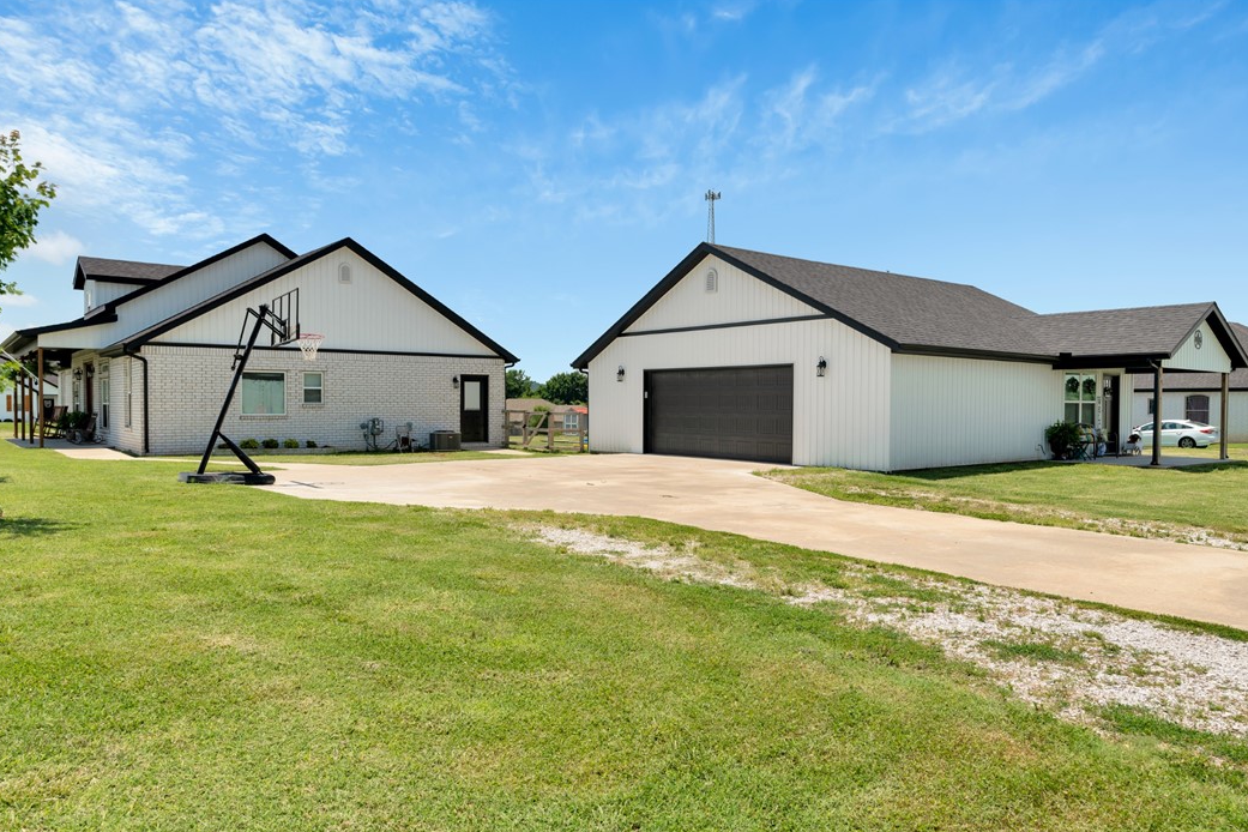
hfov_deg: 73.7
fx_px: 832
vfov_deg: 53.1
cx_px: 617
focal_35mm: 24
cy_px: 427
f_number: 6.3
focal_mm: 23
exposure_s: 1/60
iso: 100
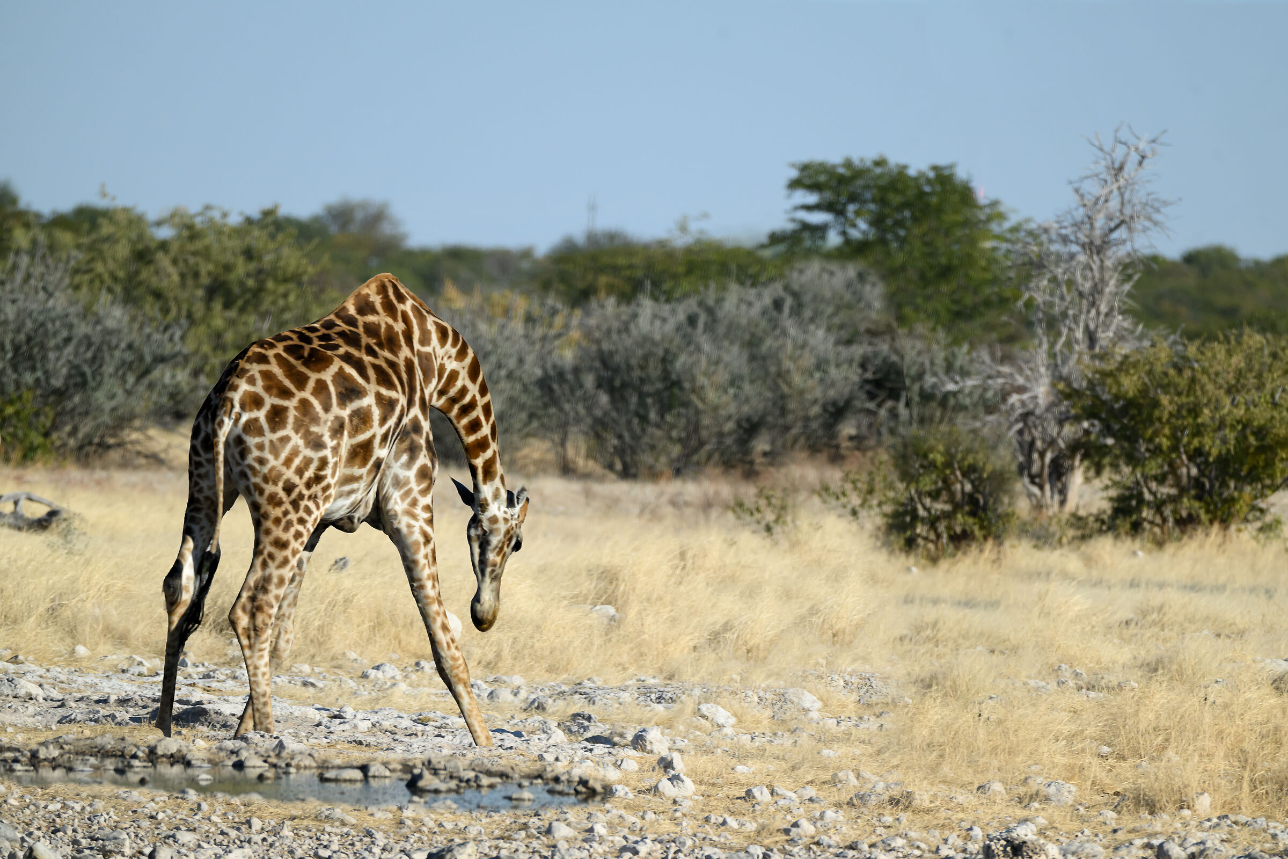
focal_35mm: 360
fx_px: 12879
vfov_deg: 3.8
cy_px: 430
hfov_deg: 5.7
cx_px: 644
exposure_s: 1/6400
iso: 1250
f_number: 6.3
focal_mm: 360
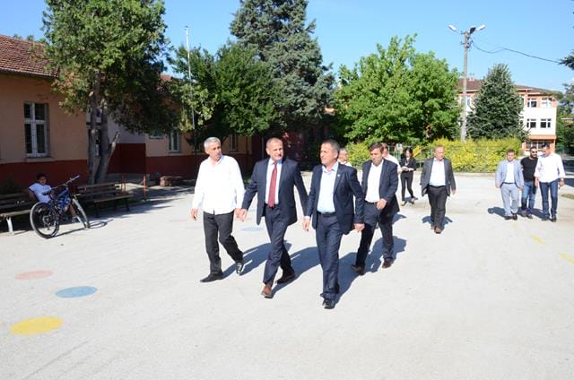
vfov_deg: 41.5
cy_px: 190
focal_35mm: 32
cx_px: 287
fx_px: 501
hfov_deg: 59.6
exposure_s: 1/800
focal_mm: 21
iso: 1000
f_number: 14
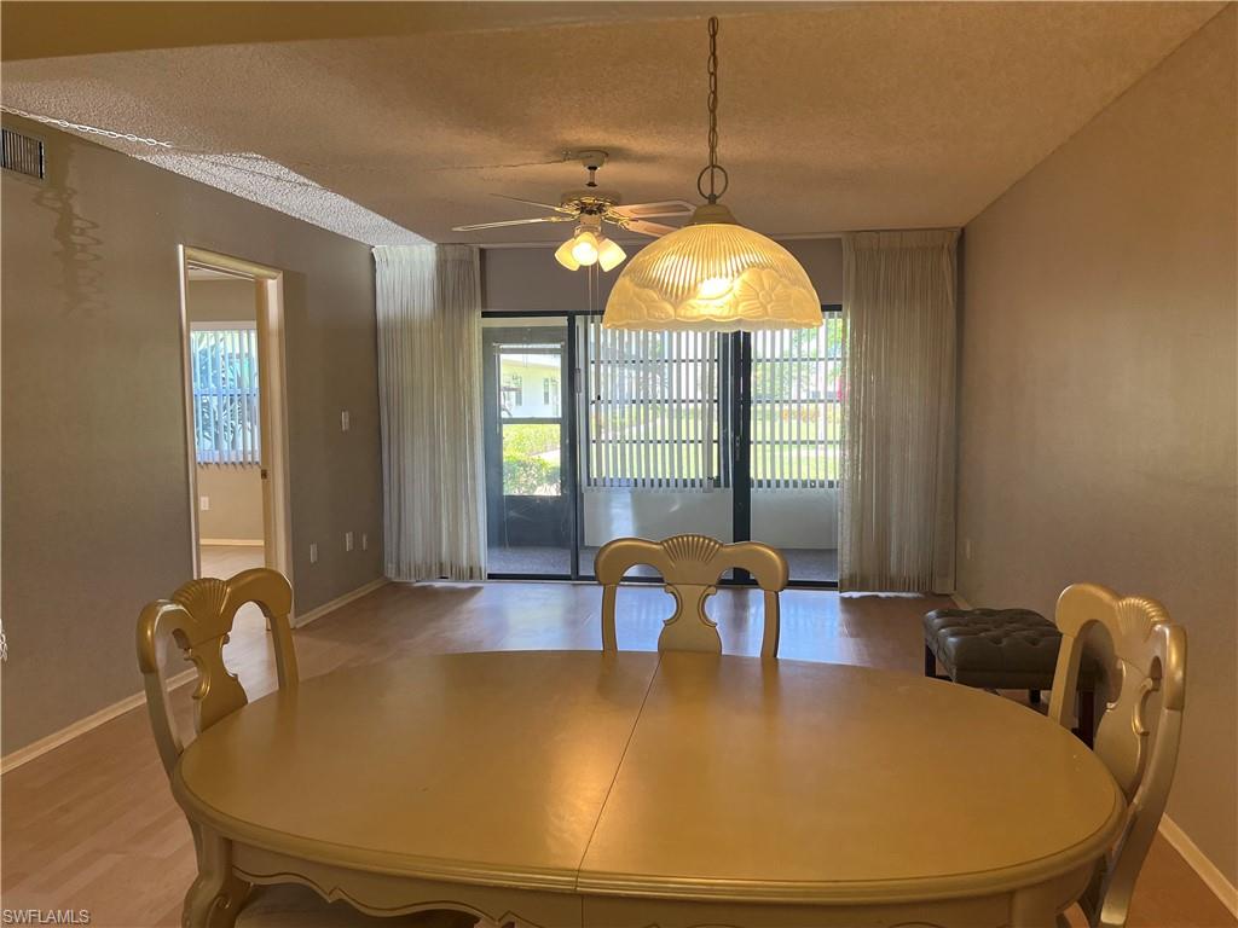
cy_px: 464
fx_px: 930
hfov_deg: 67.3
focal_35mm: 26
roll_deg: +0.4
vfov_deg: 53.1
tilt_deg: -5.4
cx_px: 619
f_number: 1.6
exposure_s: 1/120
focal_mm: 5.1
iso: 125
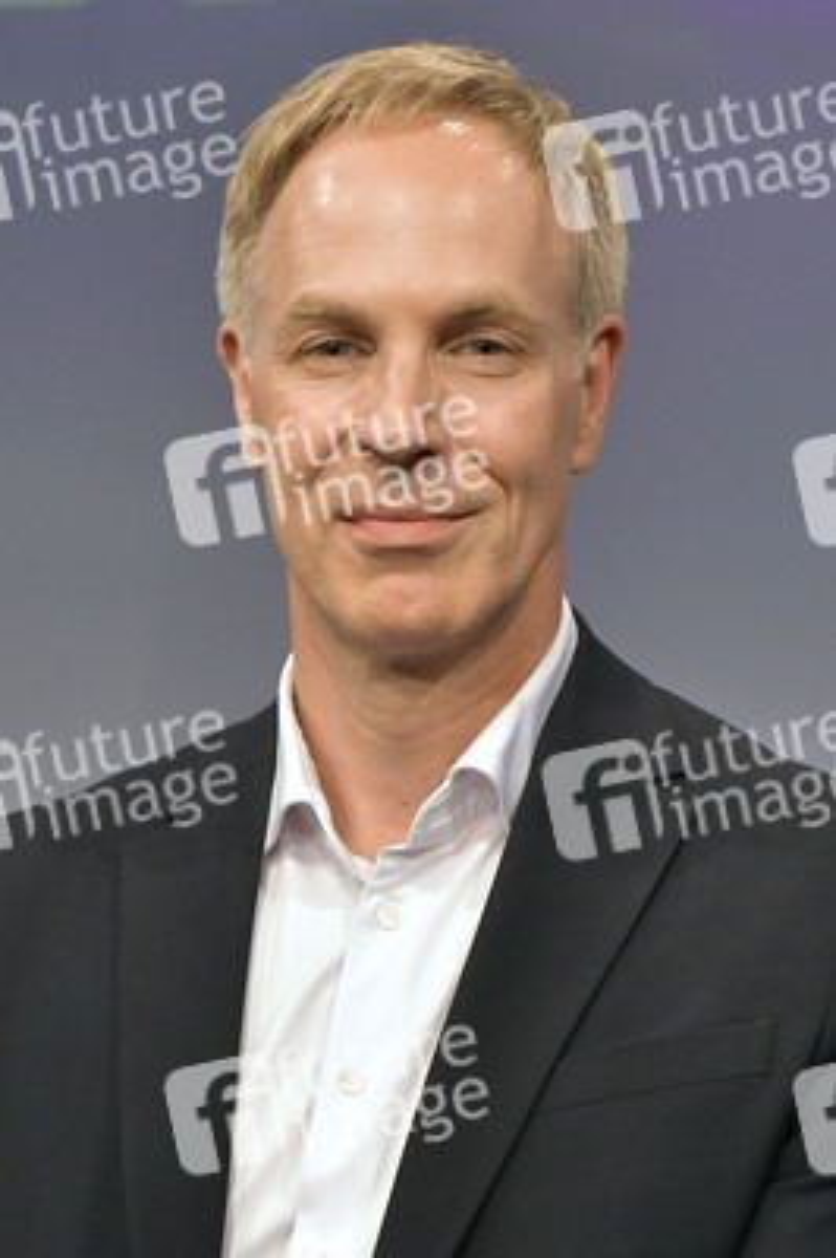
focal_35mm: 66
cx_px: 418
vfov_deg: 30.5
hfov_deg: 20.6
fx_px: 2303
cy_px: 629
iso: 2500
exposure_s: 1/200
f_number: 6.3
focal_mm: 66
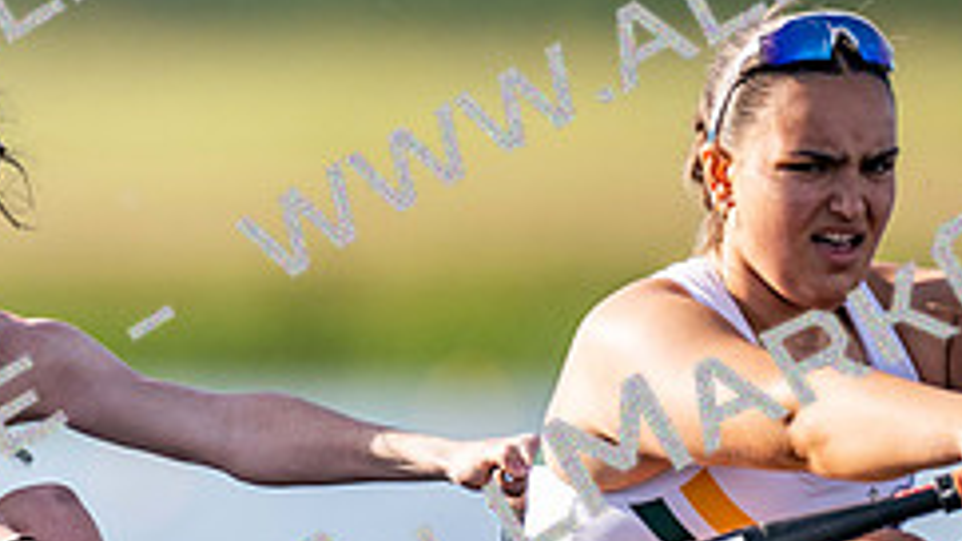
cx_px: -52
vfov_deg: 0.8
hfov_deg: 1.4
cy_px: 344
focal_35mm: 1505
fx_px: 38382
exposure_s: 1/2500
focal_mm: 600
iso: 360
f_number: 4
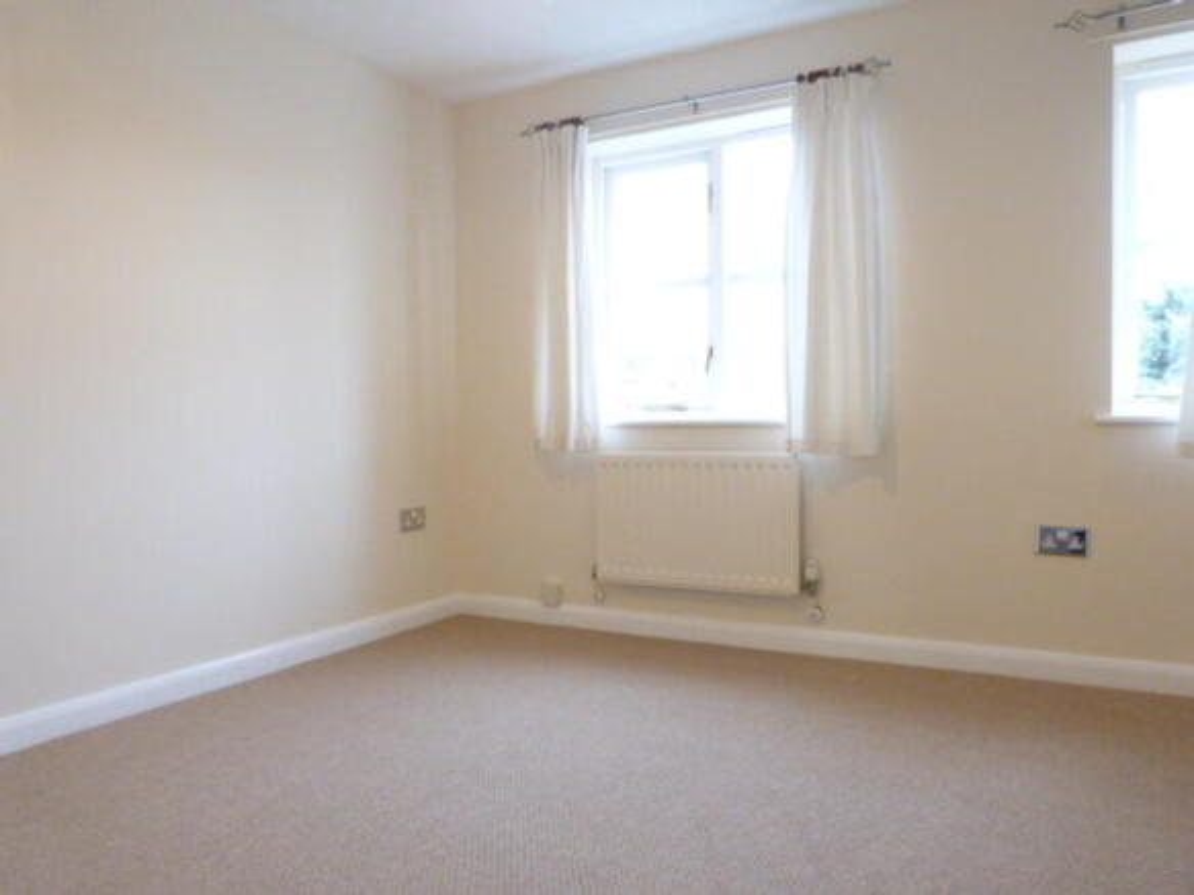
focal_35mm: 25
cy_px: 448
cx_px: 597
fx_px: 862
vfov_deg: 54.9
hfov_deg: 69.4
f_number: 2.8
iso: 400
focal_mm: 4.5
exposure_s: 1/40
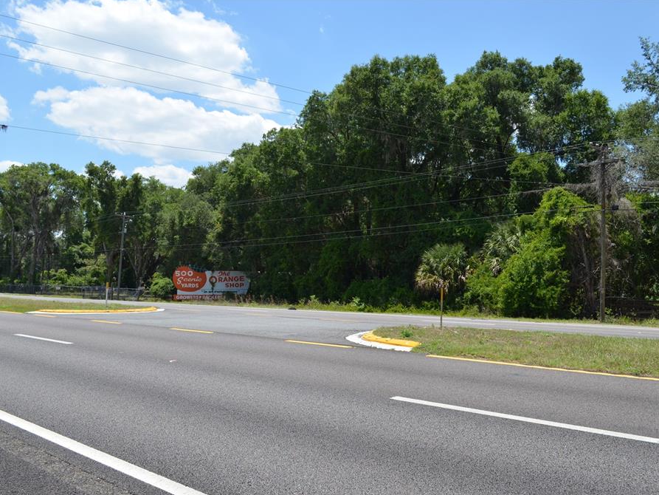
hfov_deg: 55.3
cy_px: 249
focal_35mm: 33
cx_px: 331
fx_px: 628
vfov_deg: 43.0
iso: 400
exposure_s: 1/1600
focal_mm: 20
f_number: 6.3
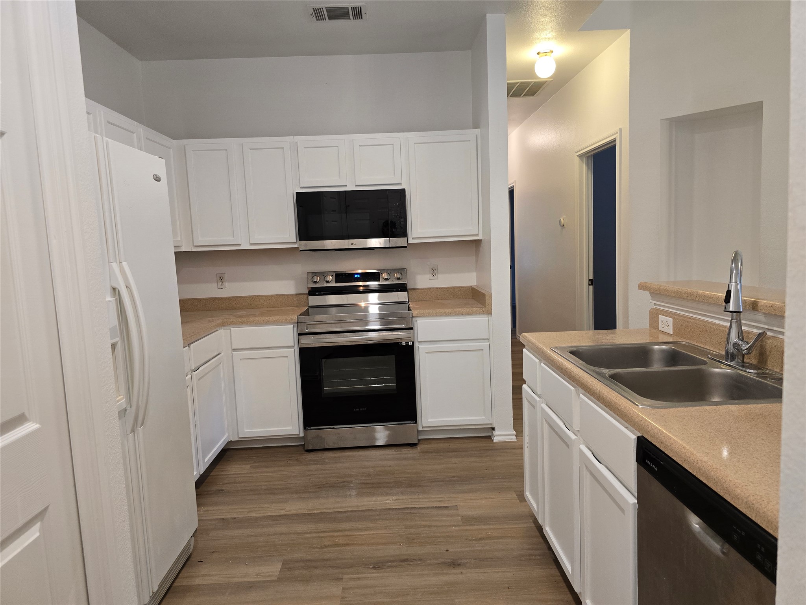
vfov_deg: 58.9
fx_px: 536
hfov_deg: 73.9
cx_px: 403
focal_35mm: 23
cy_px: 302
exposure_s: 1/120
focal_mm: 6.3
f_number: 1.7
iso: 320
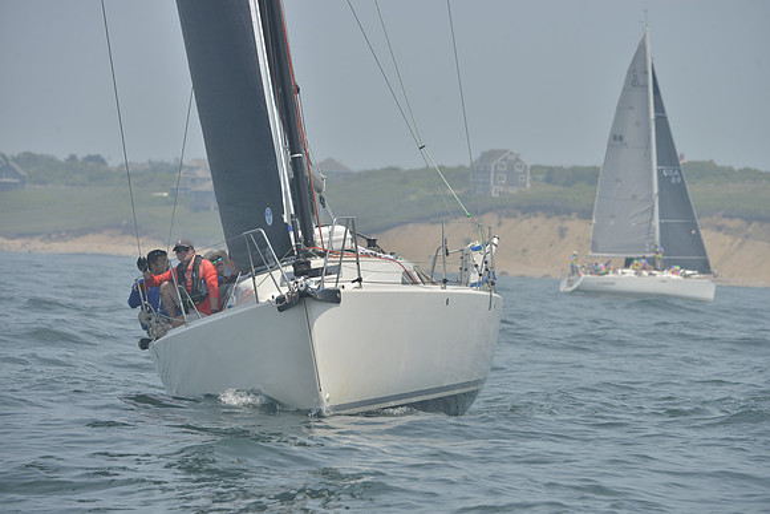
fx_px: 6204
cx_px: 385
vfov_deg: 4.7
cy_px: 257
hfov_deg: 7.1
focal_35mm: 290
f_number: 8
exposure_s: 1/1000
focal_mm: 290
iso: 280
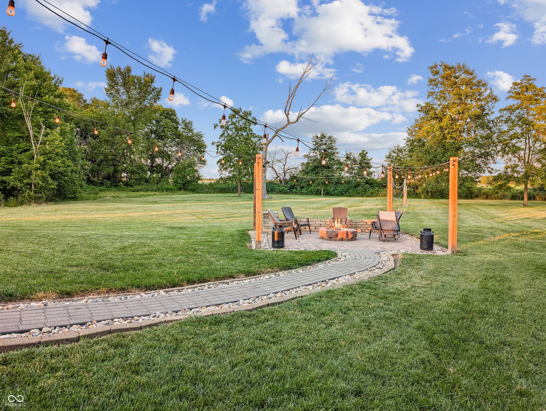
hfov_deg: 71.5
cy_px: 206
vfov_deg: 56.9
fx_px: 379
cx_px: 273
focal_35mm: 24
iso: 21
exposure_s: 1/120
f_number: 1.7
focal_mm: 6.9
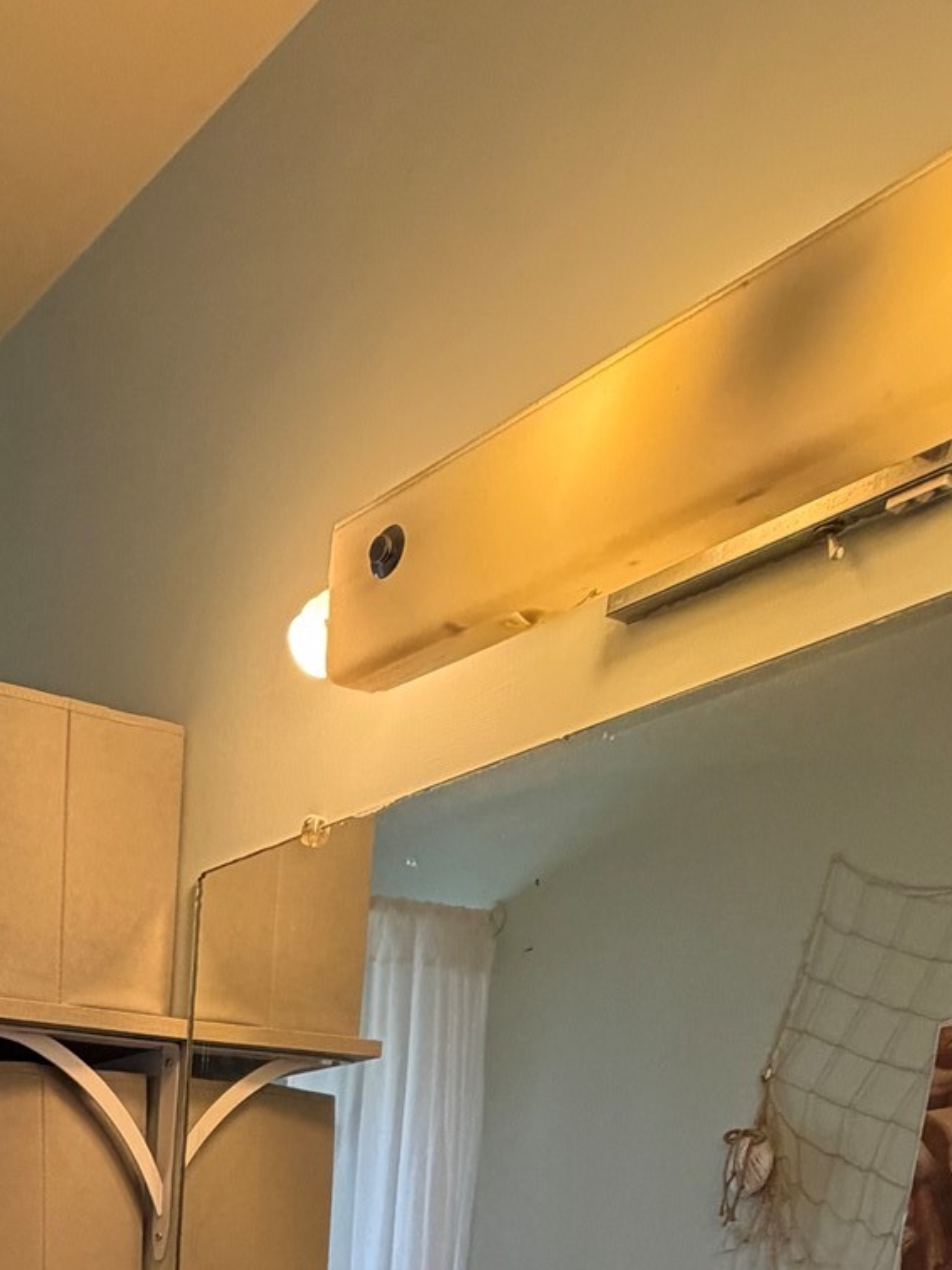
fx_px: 1394
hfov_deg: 32.6
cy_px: 1677
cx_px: -124
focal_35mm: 38
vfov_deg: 34.0
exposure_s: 1/120
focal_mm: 2.22
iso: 320
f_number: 2.2
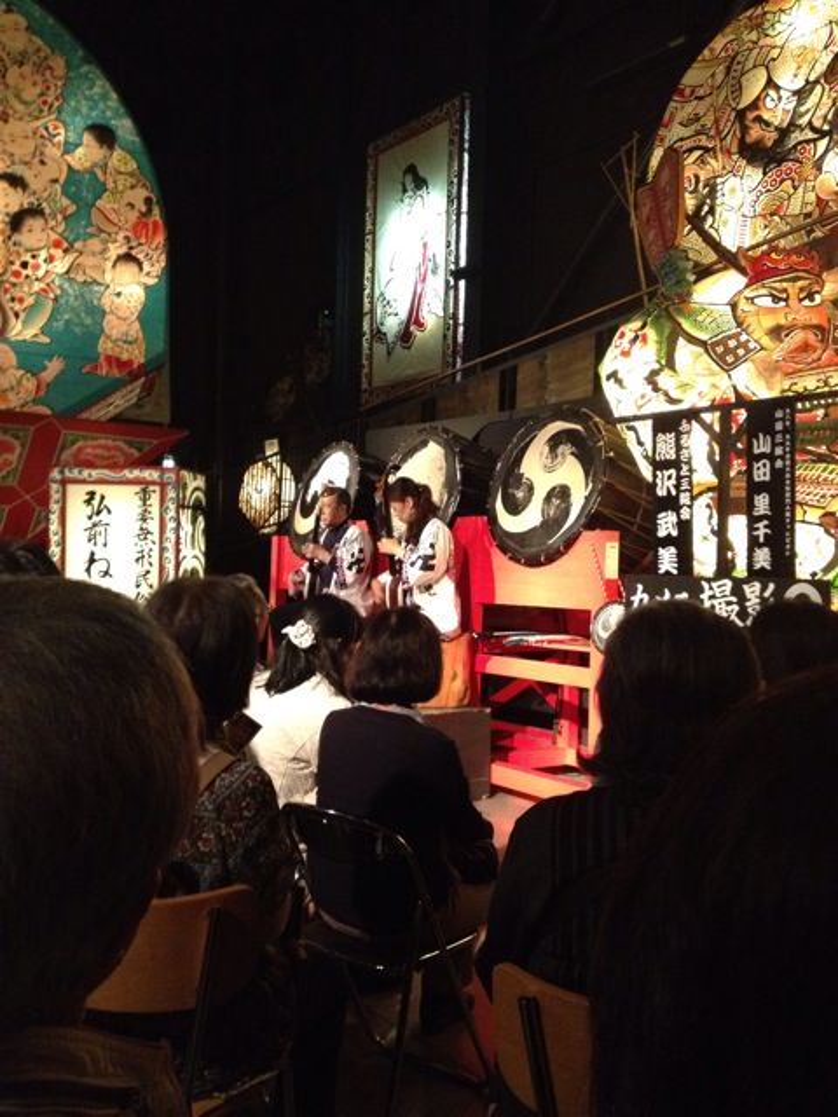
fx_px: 1130
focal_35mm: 35
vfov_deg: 52.6
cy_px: 558
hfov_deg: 40.7
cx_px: 419
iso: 500
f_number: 2.4
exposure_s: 1/15
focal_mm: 4.28
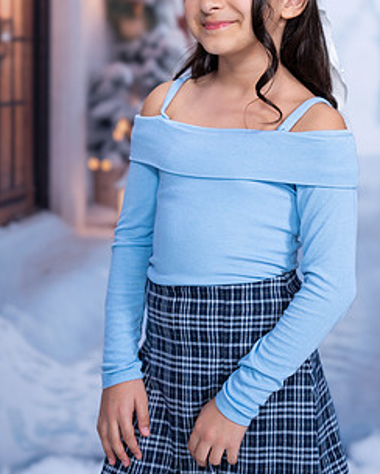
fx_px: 1364
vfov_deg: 19.8
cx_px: 213
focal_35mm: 97
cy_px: 210
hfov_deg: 15.9
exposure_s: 1/160
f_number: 2.8
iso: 250
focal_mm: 70
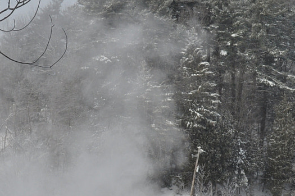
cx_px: 122
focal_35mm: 252
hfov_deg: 8.2
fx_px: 2059
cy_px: 184
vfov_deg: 5.4
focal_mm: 55
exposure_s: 1/320
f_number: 10
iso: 200
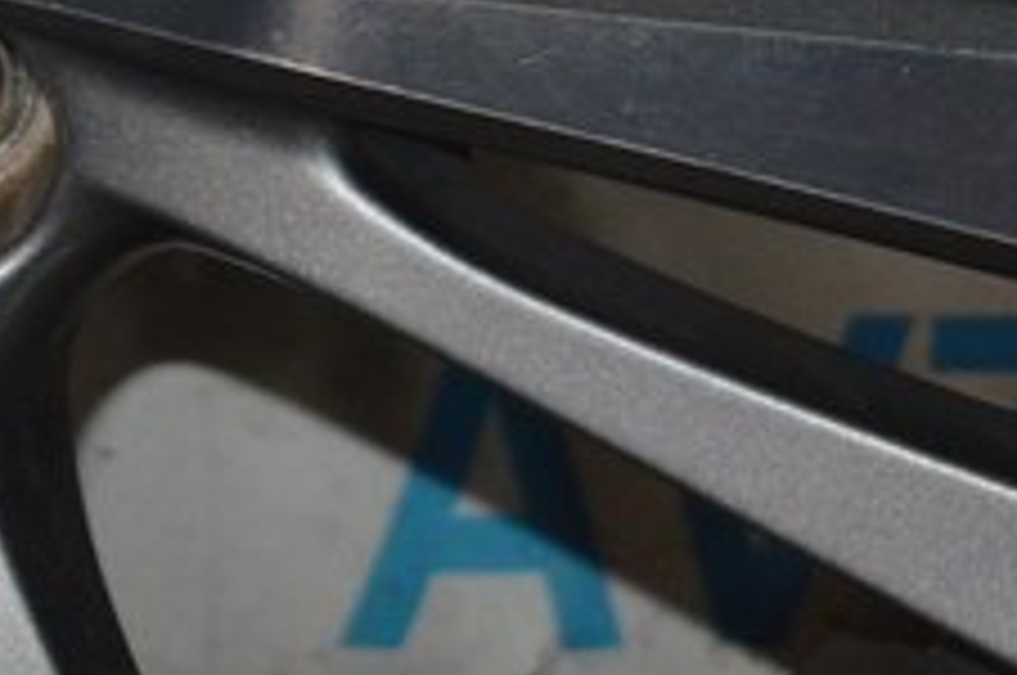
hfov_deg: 5.5
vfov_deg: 3.7
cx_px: 945
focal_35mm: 374
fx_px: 10558
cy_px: 20
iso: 900
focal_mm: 55
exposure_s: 1/60
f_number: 5.6
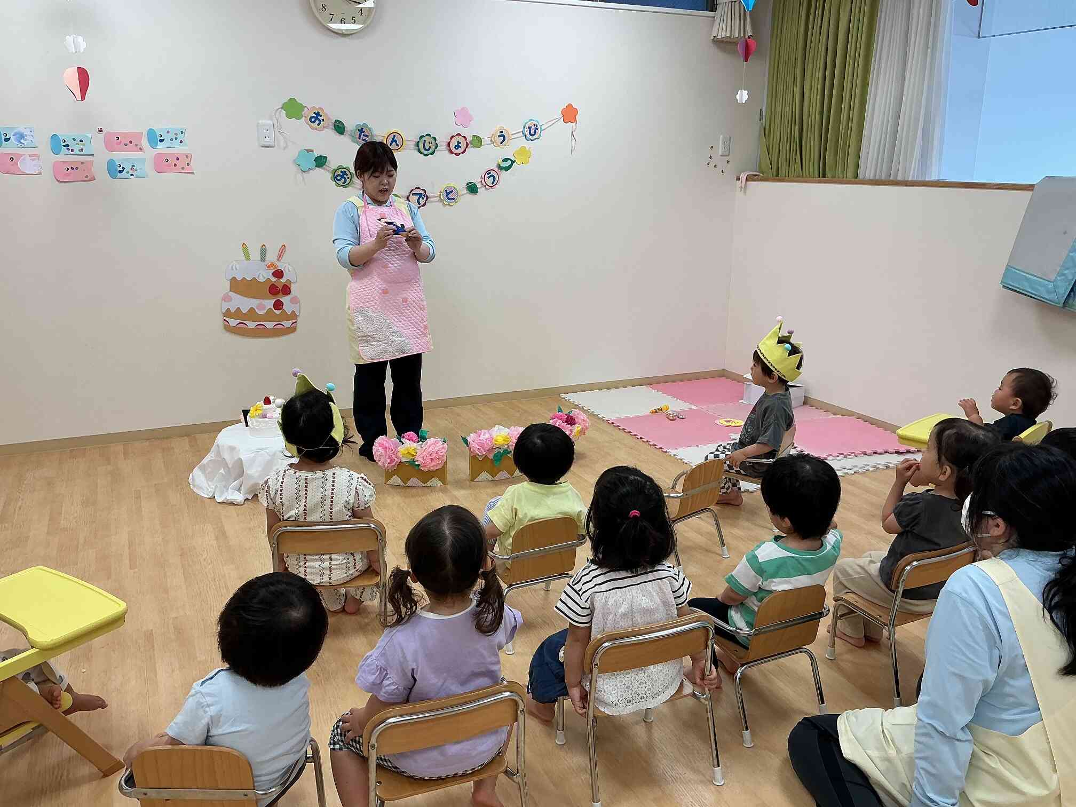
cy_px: 404
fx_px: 901
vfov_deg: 48.2
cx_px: 538
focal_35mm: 29
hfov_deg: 61.7
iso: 25
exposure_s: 1/120
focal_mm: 3
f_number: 1.8
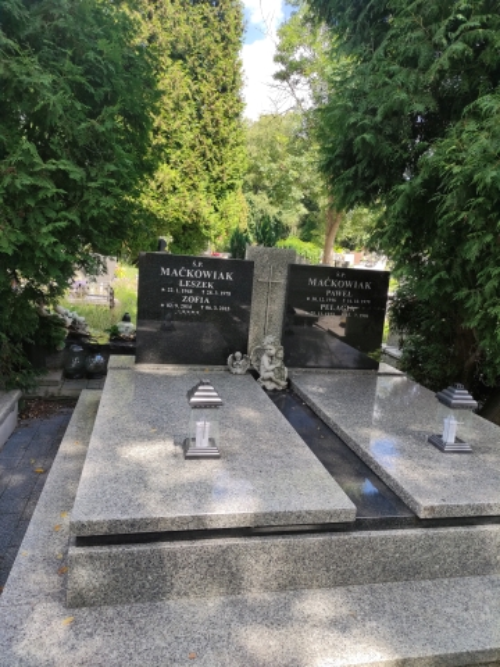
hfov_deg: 54.9
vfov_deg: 69.4
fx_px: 481
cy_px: 334
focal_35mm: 25
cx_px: 250
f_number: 1.89
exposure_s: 1/404
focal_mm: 5.43
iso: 50
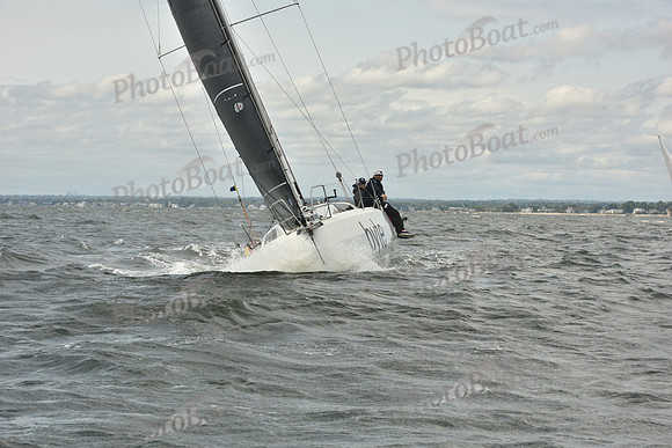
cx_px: 336
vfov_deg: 13.7
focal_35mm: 100
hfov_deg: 20.4
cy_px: 224
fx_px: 1867
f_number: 10
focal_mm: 100
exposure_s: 1/800
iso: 250
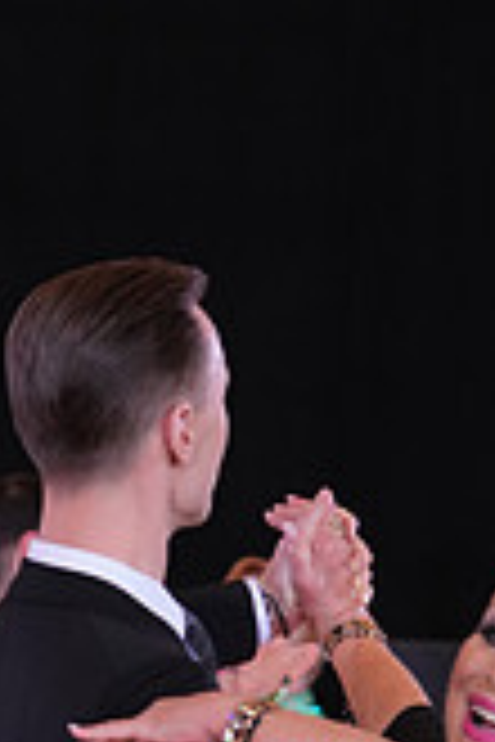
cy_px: 1219
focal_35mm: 342
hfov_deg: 4.0
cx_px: 173
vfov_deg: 5.9
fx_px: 7053
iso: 1250
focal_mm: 97
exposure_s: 1/200
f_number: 4.5
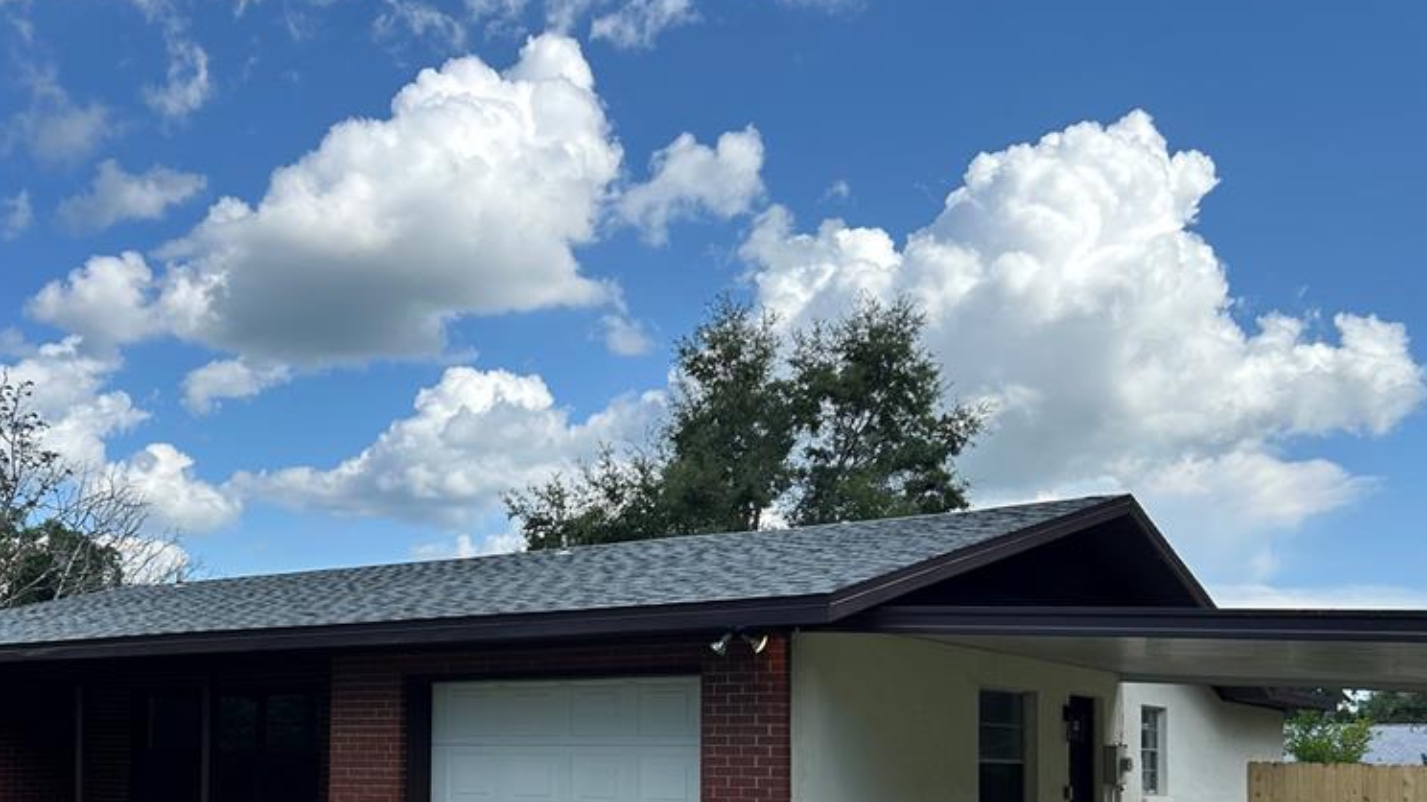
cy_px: 687
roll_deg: -0.7
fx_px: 1475
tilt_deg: +3.1
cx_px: 575
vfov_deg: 29.4
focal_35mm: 39
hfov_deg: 51.3
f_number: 1.5
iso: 50
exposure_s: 1/3571
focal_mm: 5.7
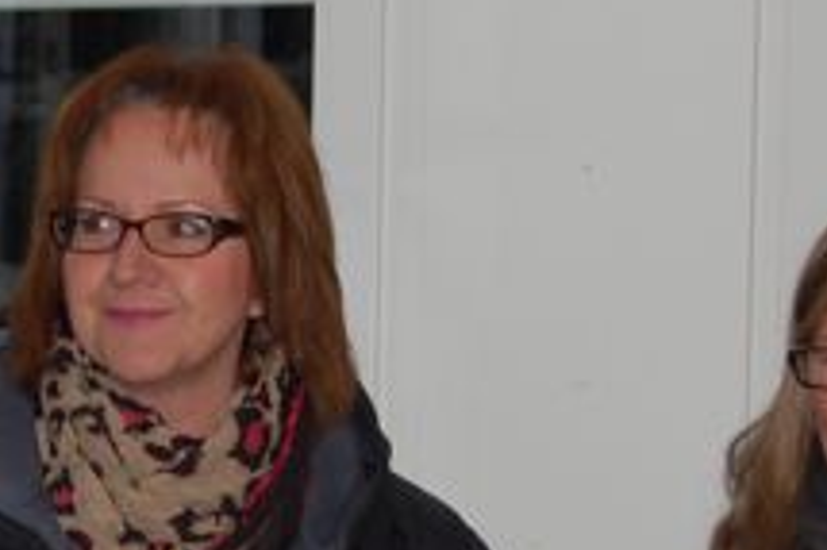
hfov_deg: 10.3
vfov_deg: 6.8
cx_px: 304
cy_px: 738
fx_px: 4602
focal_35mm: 200
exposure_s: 1/60
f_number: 5.3
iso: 400
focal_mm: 45
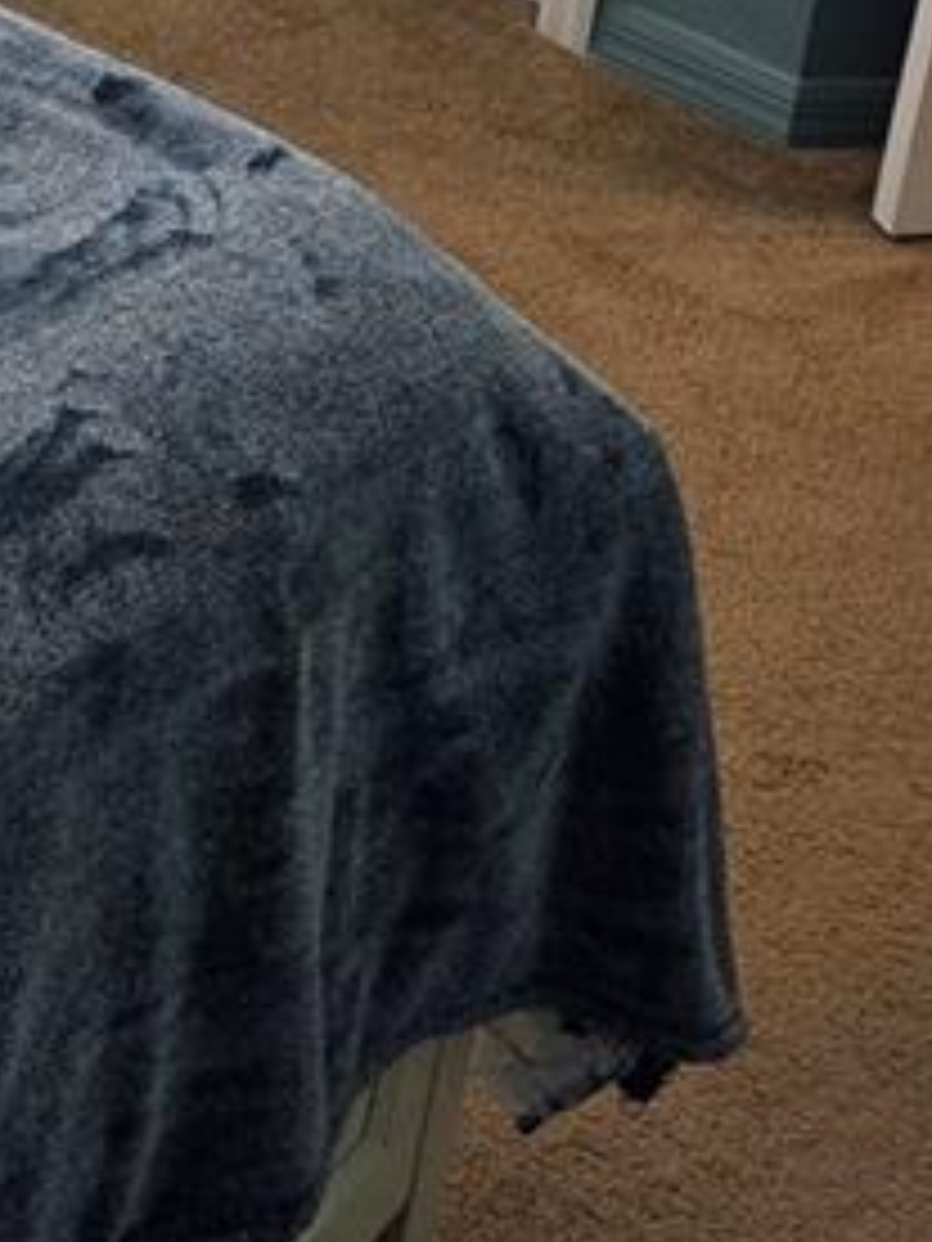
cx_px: 257
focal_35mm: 100
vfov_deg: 17.1
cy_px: -796
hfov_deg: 14.7
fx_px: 3590
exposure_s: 1/180
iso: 80
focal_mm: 5.4
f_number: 1.8
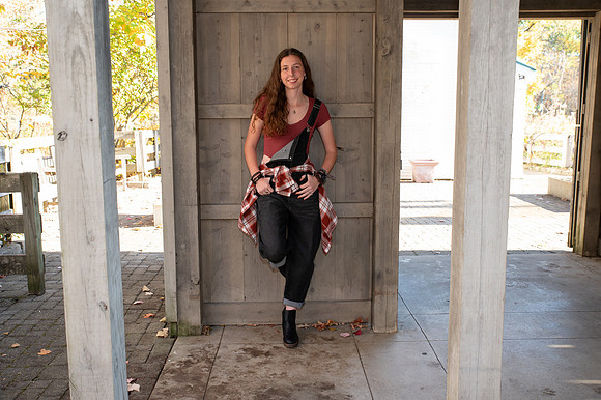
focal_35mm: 36
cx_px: 300
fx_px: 601
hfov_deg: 53.2
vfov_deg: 36.8
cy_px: 200
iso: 640
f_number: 5.6
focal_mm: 36
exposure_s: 1/125
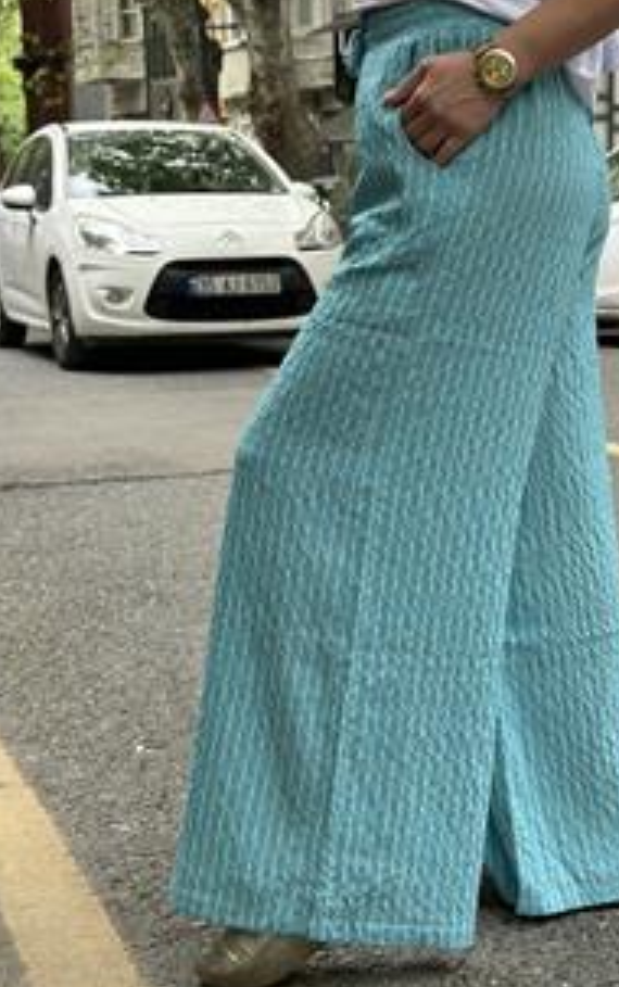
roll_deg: -0.2
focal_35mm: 72
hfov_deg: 18.0
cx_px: 492
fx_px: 1939
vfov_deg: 28.5
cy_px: 415
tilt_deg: -6.0
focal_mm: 6.86
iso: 64
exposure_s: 1/162
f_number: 1.78
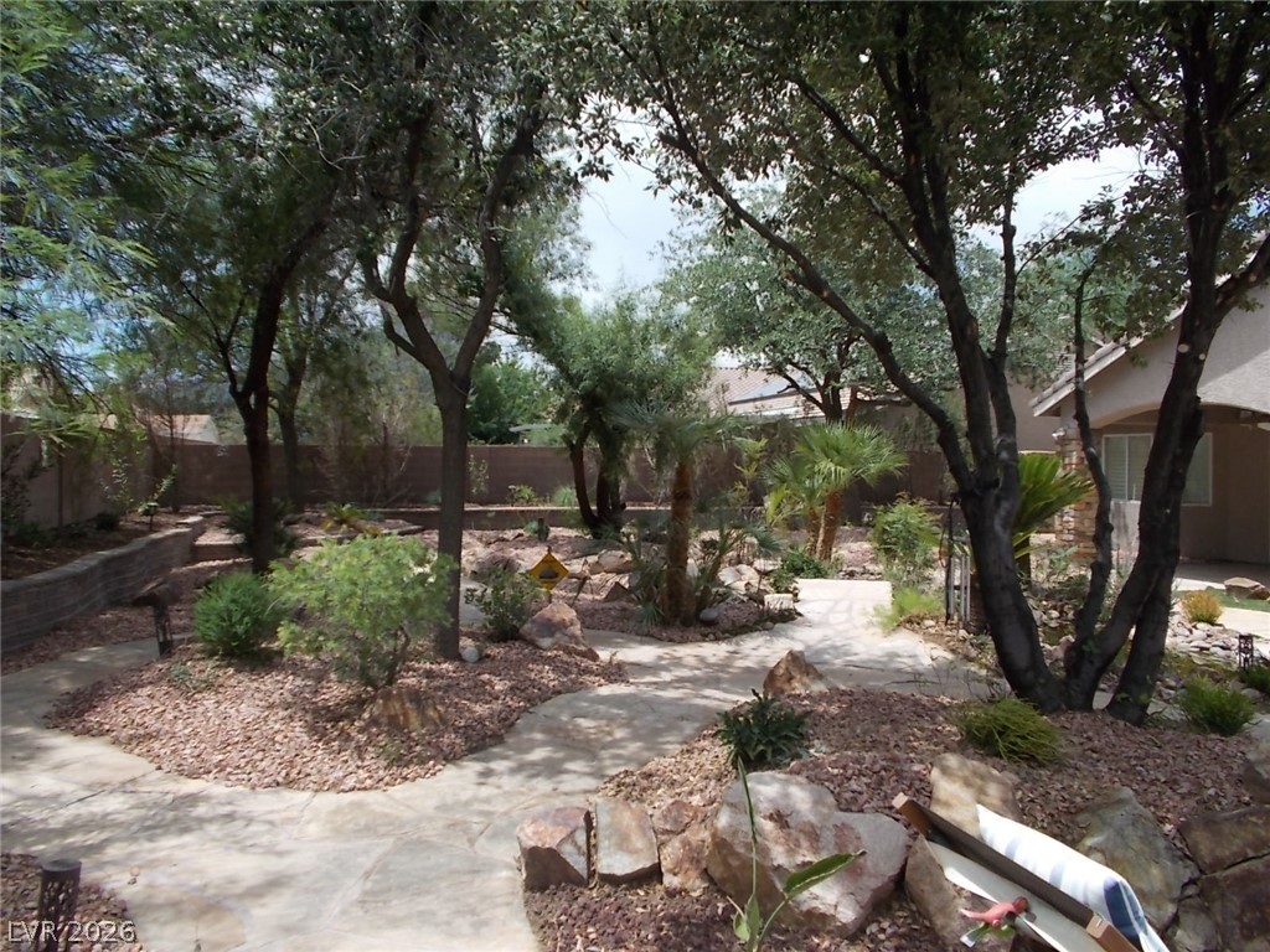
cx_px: 635
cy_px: 476
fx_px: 954
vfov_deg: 53.1
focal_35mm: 26
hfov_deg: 67.3
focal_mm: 4.6
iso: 80
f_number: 8
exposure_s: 1/125
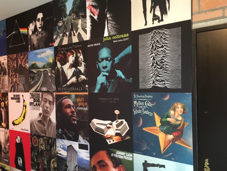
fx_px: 236
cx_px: 93
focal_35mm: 36
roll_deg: +3.5
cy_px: 90
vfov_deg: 39.6
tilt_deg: -0.9
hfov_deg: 51.1
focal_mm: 4.15
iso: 200
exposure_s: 1/25
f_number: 2.2
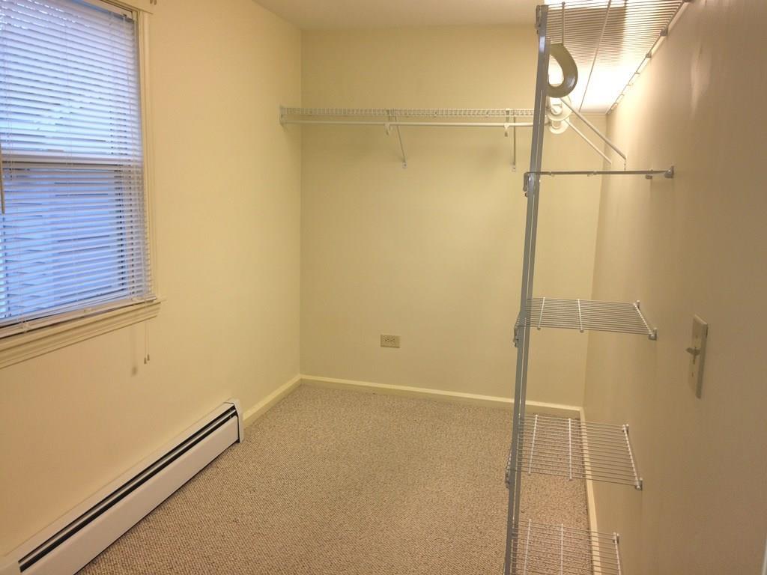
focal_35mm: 29
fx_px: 643
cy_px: 288
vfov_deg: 48.2
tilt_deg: -9.0
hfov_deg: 61.7
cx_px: 384
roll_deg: -1.4
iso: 40
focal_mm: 4.15
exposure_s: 1/40
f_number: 2.2
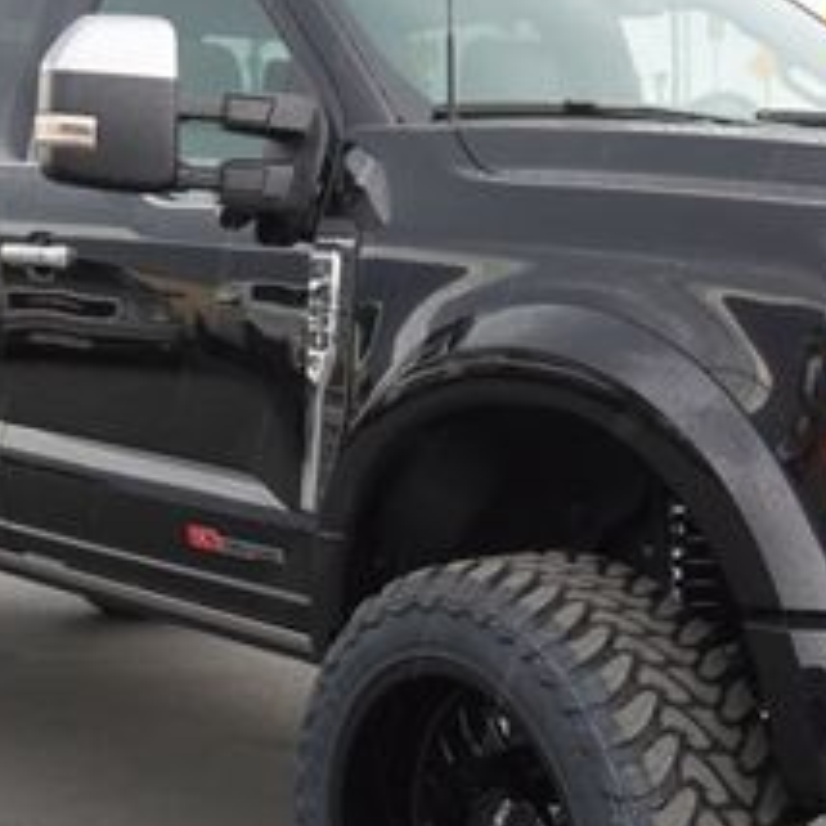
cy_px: 533
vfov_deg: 21.5
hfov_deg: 21.5
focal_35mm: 80
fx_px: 2167
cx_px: 509
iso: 100
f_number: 4
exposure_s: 1/160
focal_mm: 21
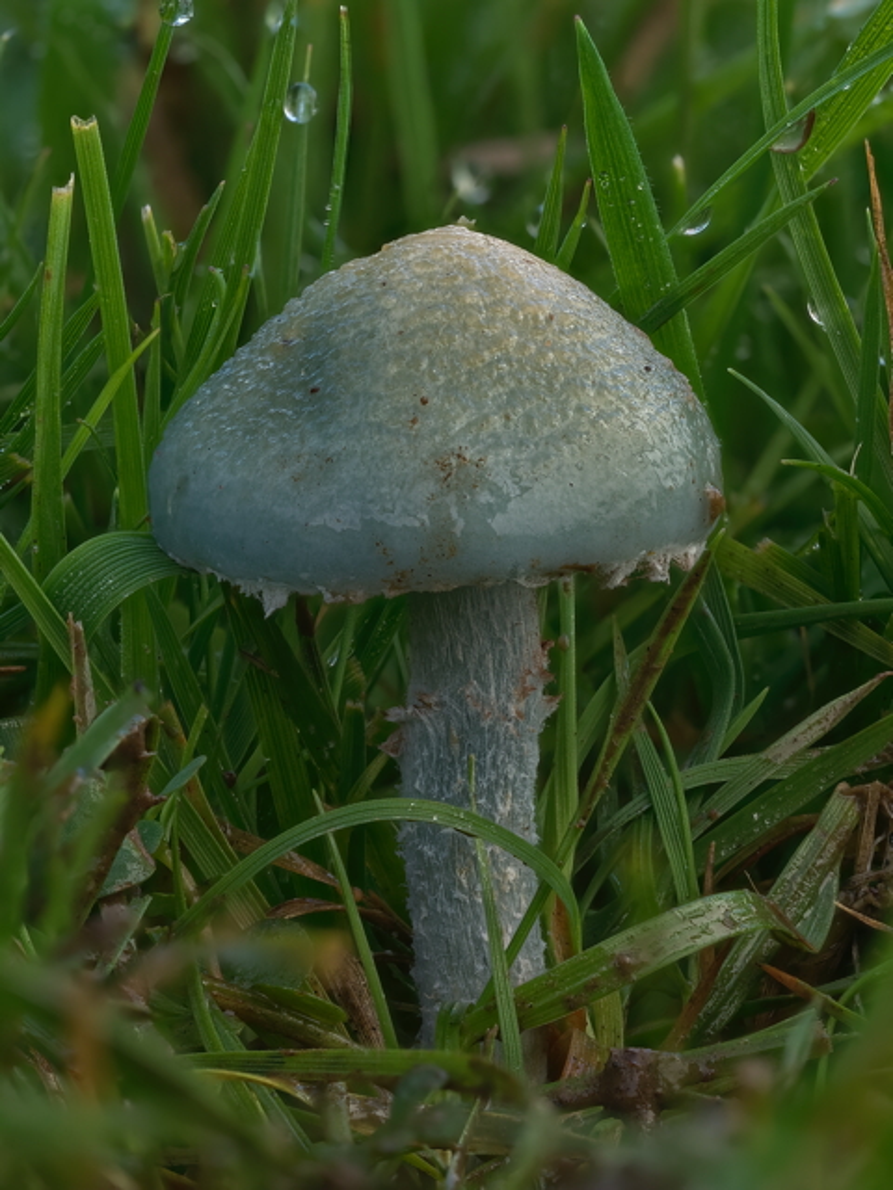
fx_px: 4128
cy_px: 595
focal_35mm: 120
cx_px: 446
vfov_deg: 16.4
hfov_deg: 12.3
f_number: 5.6
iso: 200
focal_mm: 60
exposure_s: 1/40
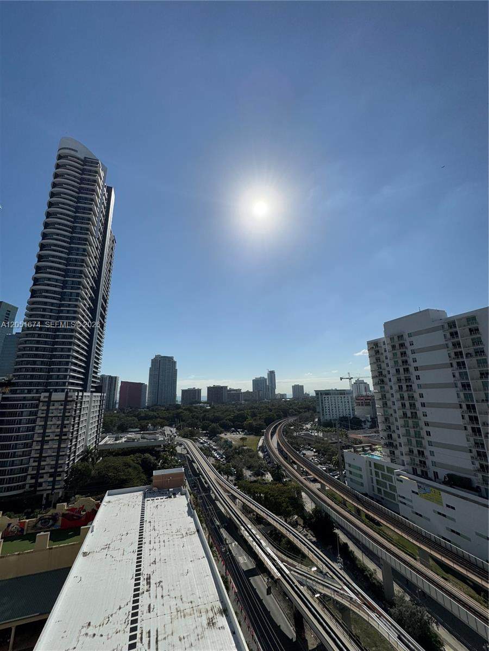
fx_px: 264
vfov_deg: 102.1
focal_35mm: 14
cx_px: 244
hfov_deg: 85.7
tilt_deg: +14.2
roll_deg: +1.1
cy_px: 326
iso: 40
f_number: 2.2
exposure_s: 1/7299
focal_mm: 2.22
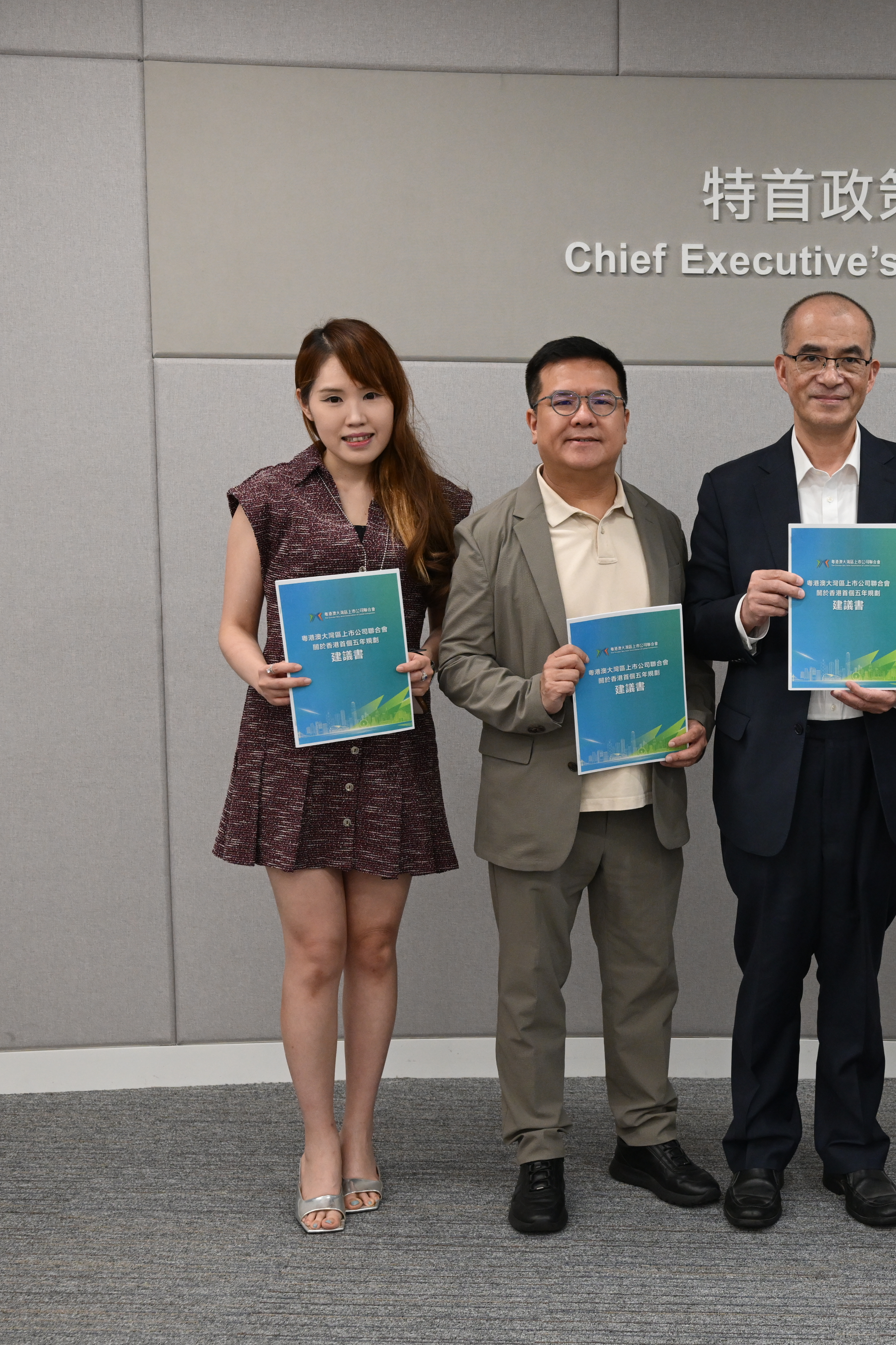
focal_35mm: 53
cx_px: 852
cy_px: 678
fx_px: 1979
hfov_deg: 24.6
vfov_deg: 37.5
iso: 2000
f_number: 4.5
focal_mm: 35
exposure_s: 1/60
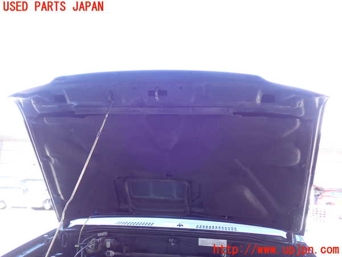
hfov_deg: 51.4
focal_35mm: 36
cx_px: 171
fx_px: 356
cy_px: 128
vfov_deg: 39.7
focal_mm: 6.37
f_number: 2.5
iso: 200
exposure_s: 1/50
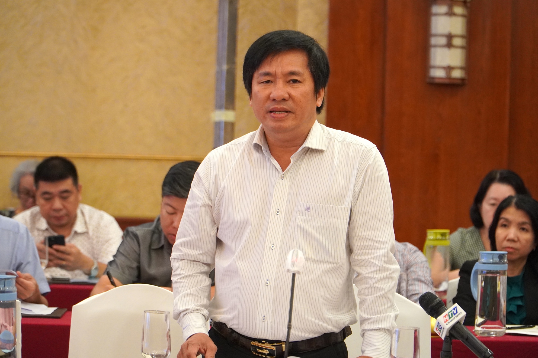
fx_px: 1943
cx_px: 268
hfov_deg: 15.8
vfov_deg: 10.6
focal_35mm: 130
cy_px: 178
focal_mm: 86
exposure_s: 1/160
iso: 2500
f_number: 4
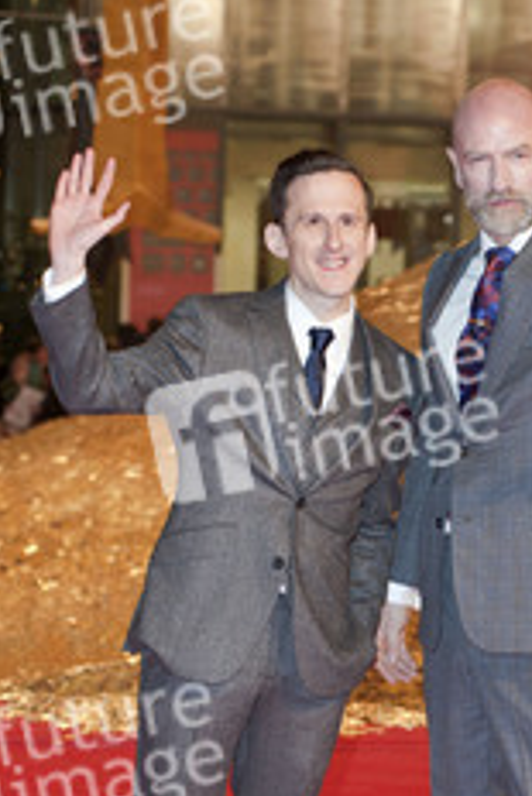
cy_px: 594
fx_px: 3054
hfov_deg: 9.9
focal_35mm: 138
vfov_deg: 14.8
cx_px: 424
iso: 1000
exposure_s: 1/160
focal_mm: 80
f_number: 5.6
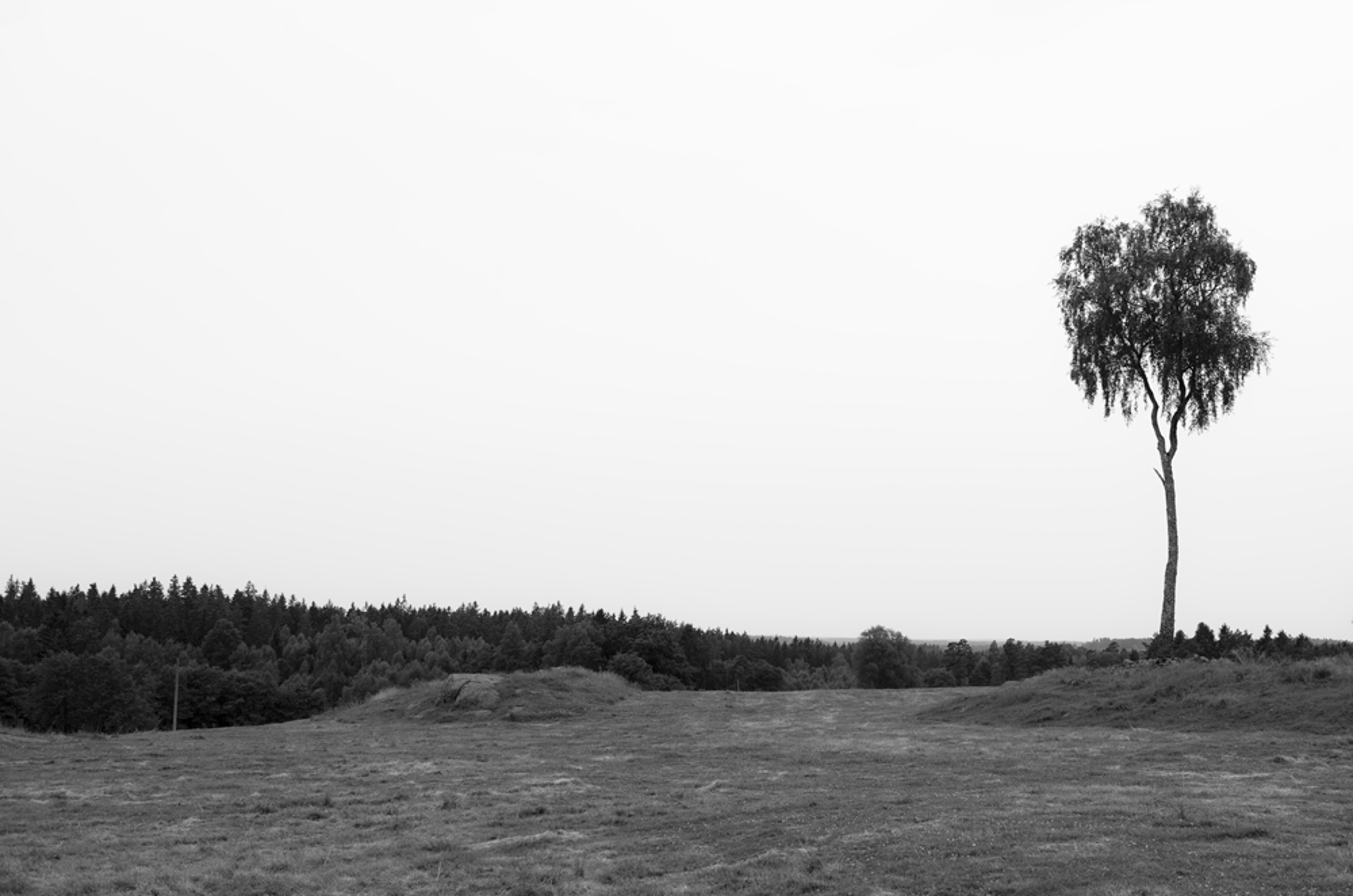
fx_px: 1425
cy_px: 448
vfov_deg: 34.9
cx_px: 676
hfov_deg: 50.8
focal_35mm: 38
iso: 100
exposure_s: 1/250
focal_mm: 38
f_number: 5.6
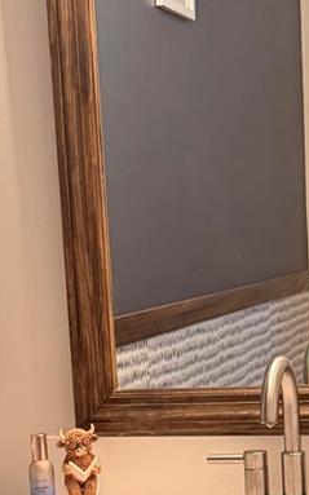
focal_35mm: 102
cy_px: 486
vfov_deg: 19.8
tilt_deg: -11.1
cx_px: 141
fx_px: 1376
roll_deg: +3.5
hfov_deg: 12.8
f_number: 1.78
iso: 640
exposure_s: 1/60
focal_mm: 6.76
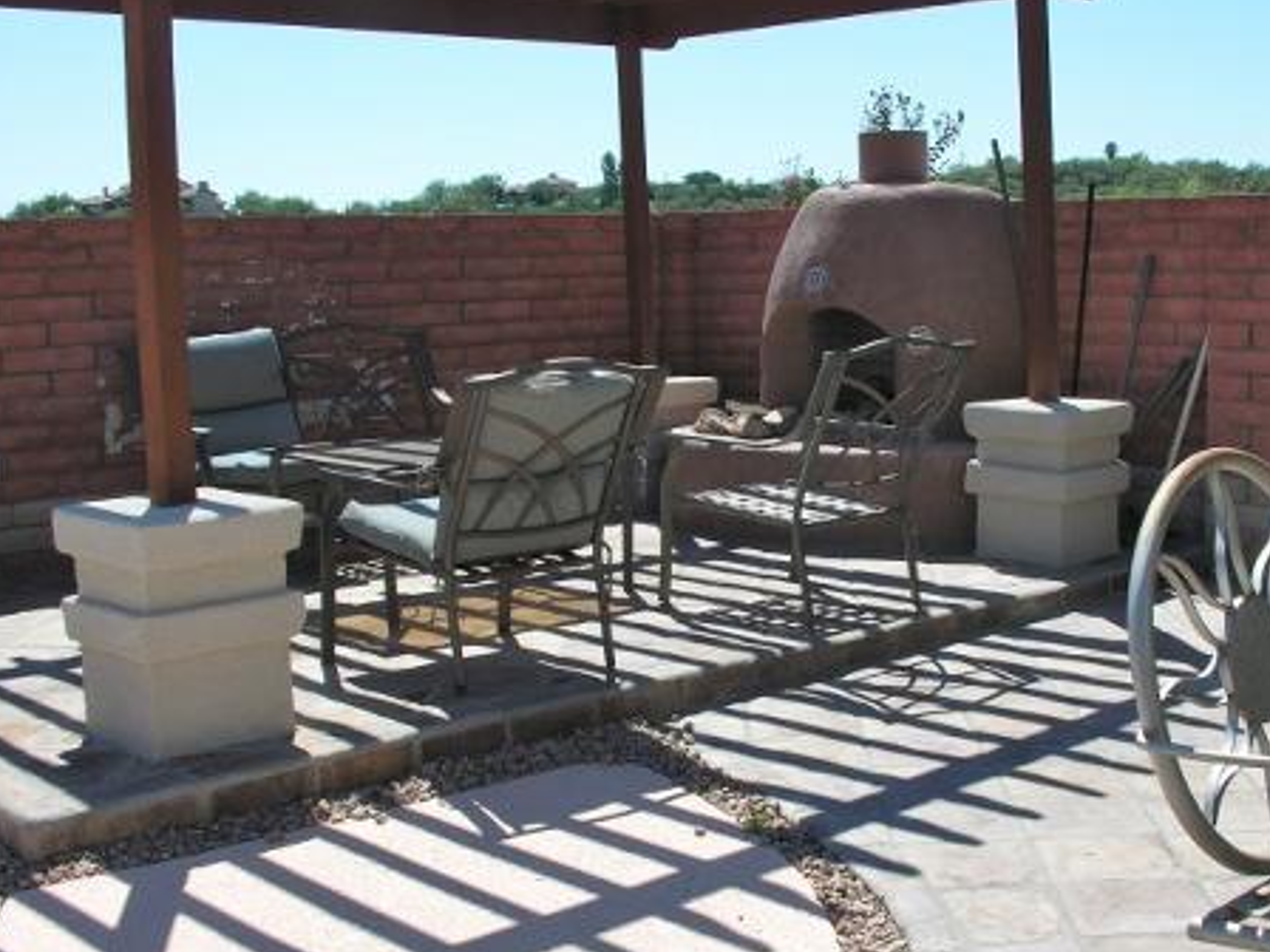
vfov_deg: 29.0
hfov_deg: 38.1
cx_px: 740
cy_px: 572
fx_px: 1834
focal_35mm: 50
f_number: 6.3
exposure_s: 1/227
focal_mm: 8.9
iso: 50
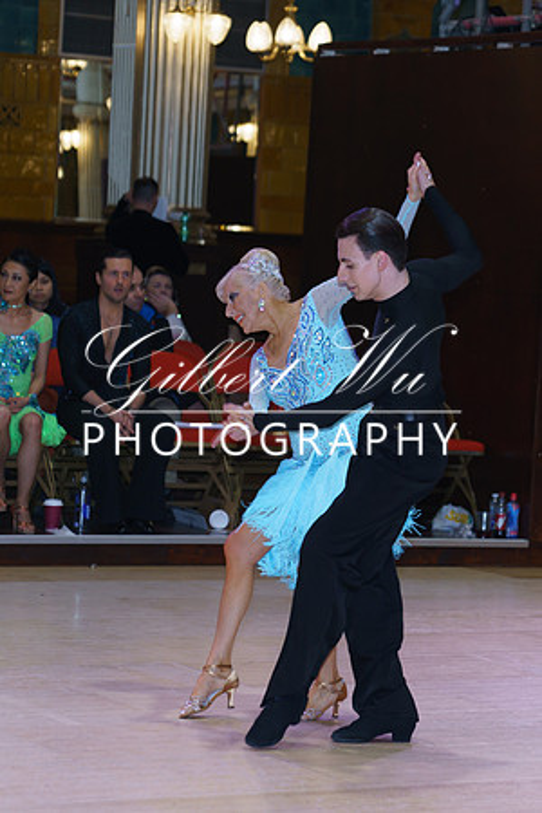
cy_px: 380
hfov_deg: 10.3
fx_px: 3006
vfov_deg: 15.4
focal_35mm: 133
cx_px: 362
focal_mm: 70
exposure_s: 1/200
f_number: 2.8
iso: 400
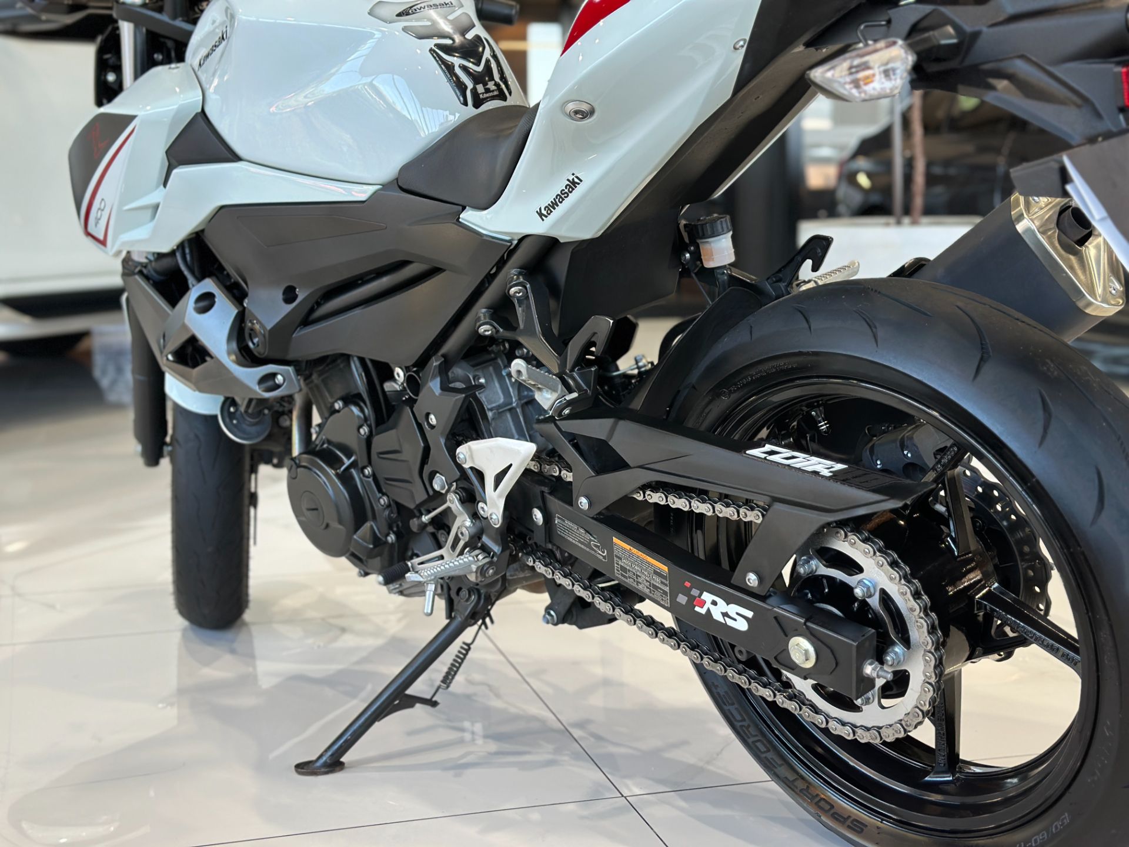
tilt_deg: -8.0
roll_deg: +0.2
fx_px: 1566
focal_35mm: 48
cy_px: 424
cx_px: 564
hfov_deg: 39.7
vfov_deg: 30.3
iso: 125
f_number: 1.78
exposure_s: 1/120
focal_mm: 6.86
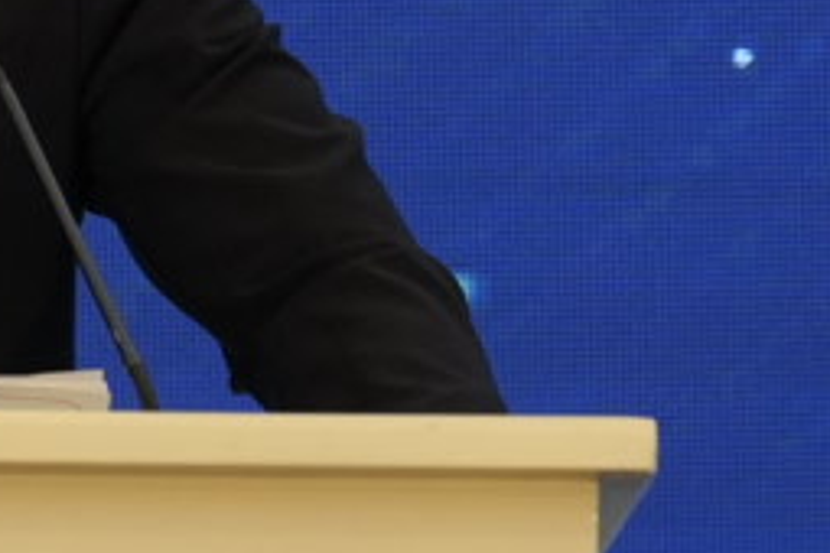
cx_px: -439
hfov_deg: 1.6
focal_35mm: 1269
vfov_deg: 1.1
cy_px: -368
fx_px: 29255
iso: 2000
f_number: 4
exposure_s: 1/200
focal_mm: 200
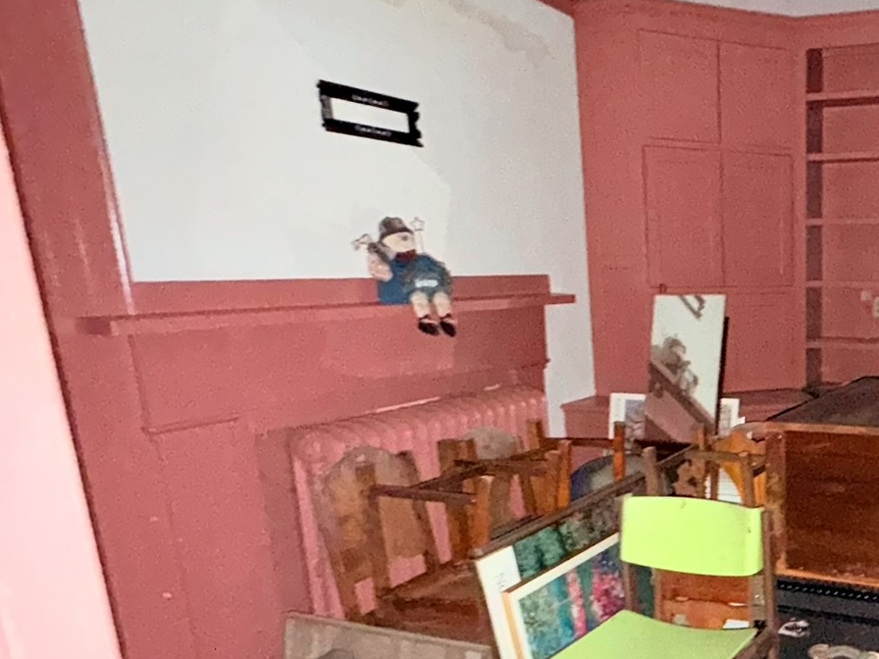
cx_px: 827
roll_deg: -0.3
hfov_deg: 49.2
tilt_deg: -14.5
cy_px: 456
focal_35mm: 32
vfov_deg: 43.3
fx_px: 813
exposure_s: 1/16
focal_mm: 2.22
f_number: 2.2
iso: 1000
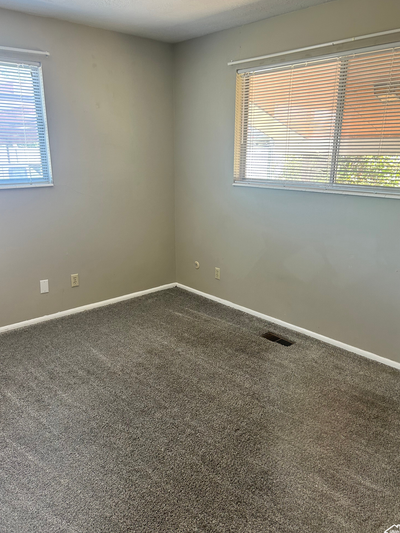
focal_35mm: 27
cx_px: 203
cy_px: 273
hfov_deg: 51.3
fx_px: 416
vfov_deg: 65.3
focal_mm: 5.7
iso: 125
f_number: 1.5
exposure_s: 1/78
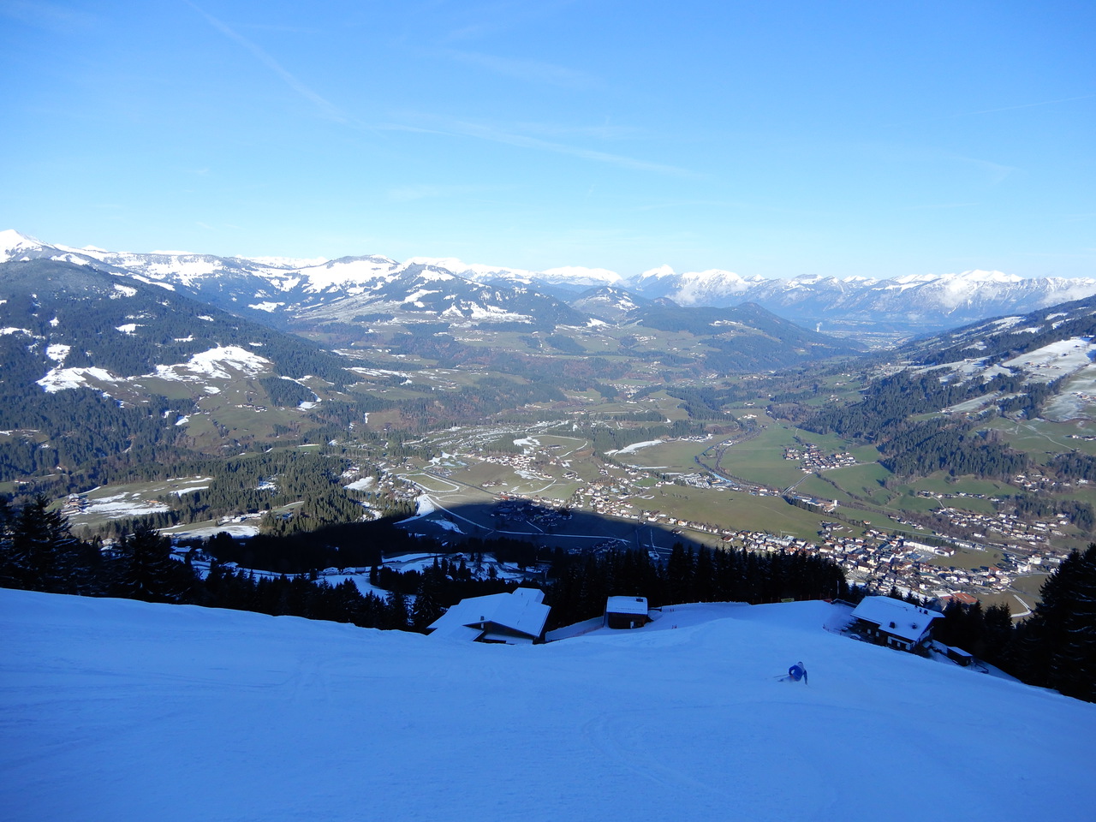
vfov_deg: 56.8
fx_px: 760
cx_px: 548
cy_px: 411
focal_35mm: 24
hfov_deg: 71.6
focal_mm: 4.3
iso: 80
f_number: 3.4
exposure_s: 1/800
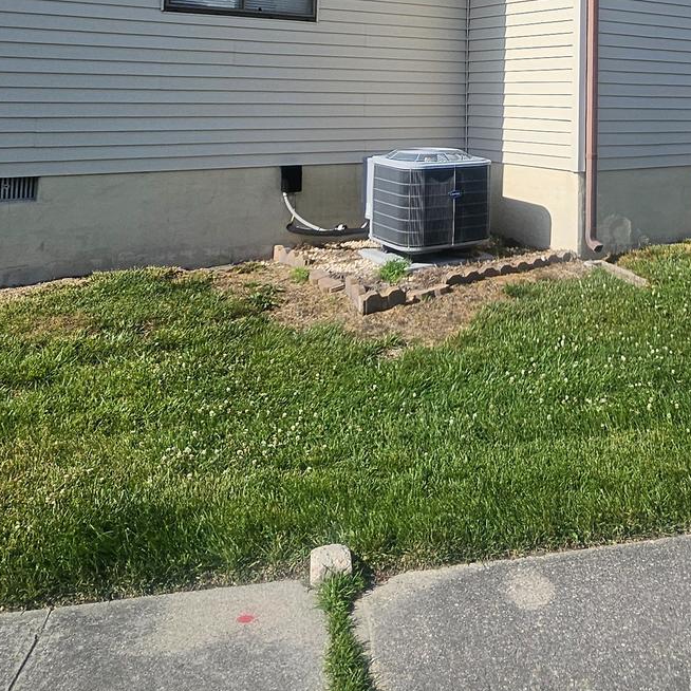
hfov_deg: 44.6
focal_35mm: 36
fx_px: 813
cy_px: 59
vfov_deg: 42.0
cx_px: 516
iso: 32
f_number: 2.2
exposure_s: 1/1780
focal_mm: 1.74
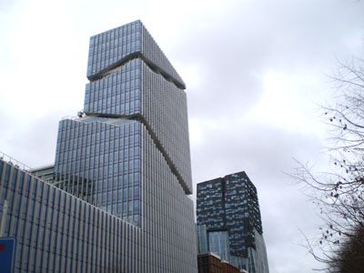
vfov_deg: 39.7
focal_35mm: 36
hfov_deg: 51.4
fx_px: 379
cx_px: 182
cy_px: 136
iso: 64
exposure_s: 1/500
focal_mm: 6.3
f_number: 3.1
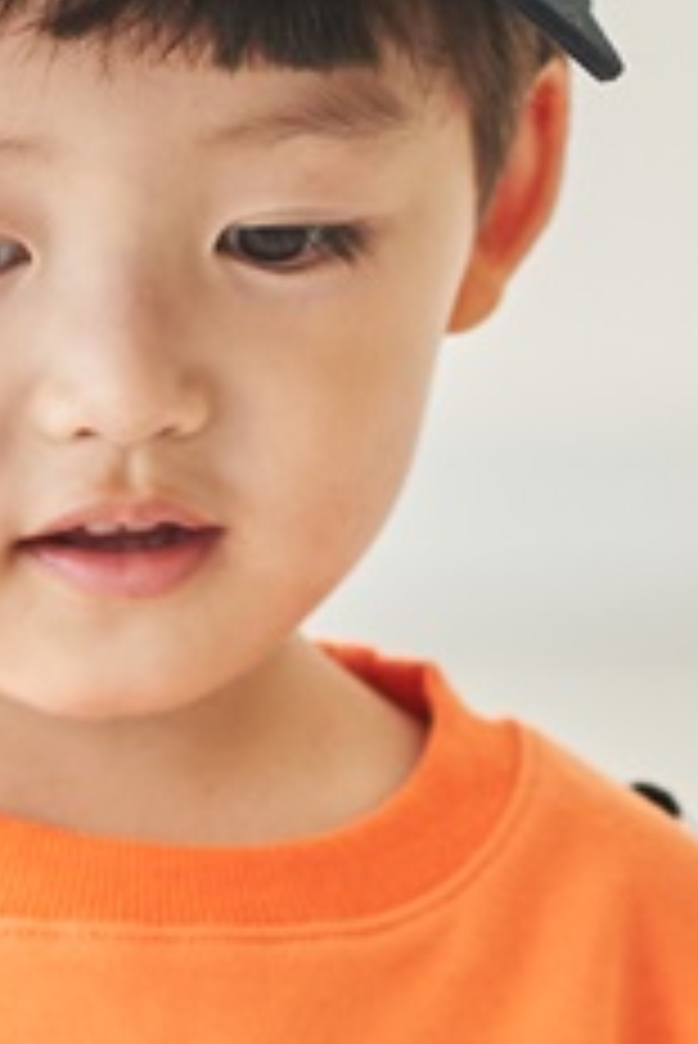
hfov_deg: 2.1
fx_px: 19165
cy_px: 1782
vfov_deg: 3.1
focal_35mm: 660
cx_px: 414
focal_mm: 85
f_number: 2.2
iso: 400
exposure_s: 1/200
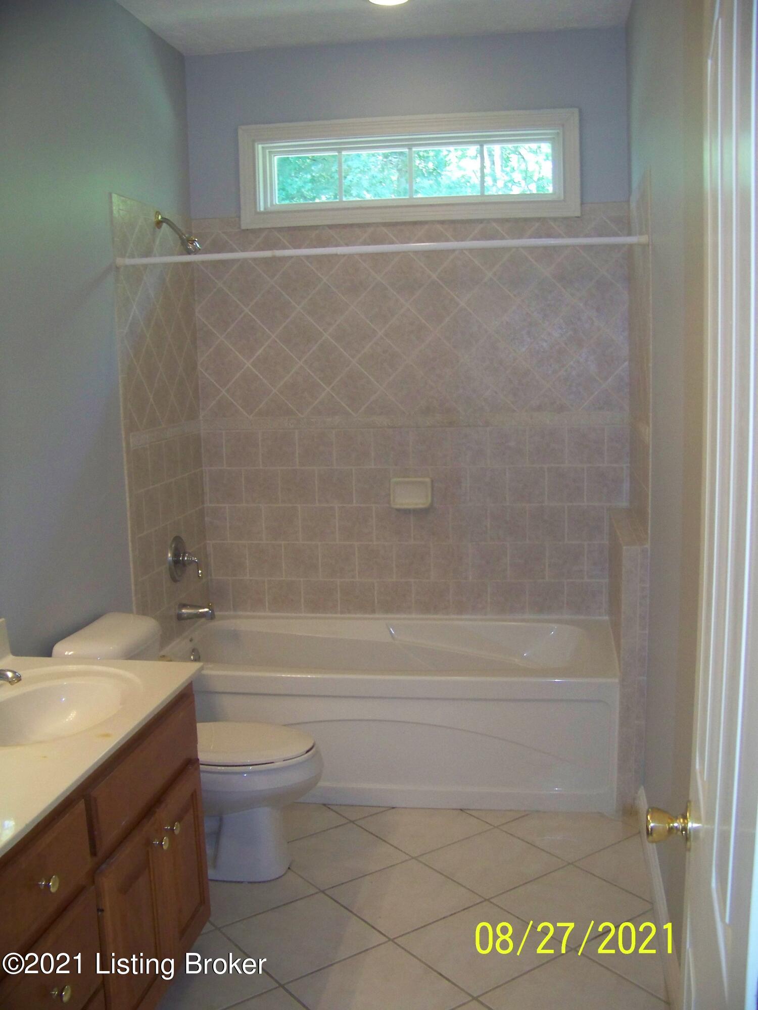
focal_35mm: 36
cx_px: 379
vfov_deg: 51.4
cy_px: 505
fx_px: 1051
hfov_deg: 39.7
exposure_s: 1/30
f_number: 2.8
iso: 200
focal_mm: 5.85
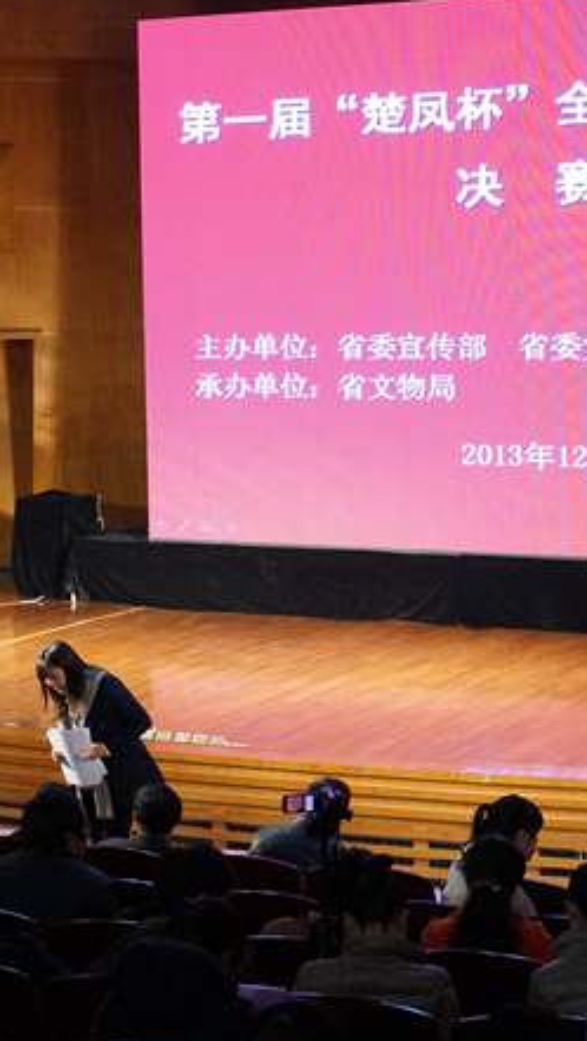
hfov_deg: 17.0
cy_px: 449
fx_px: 1961
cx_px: 410
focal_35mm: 71
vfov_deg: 29.7
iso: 3200
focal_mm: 25
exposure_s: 1/125
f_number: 5.6
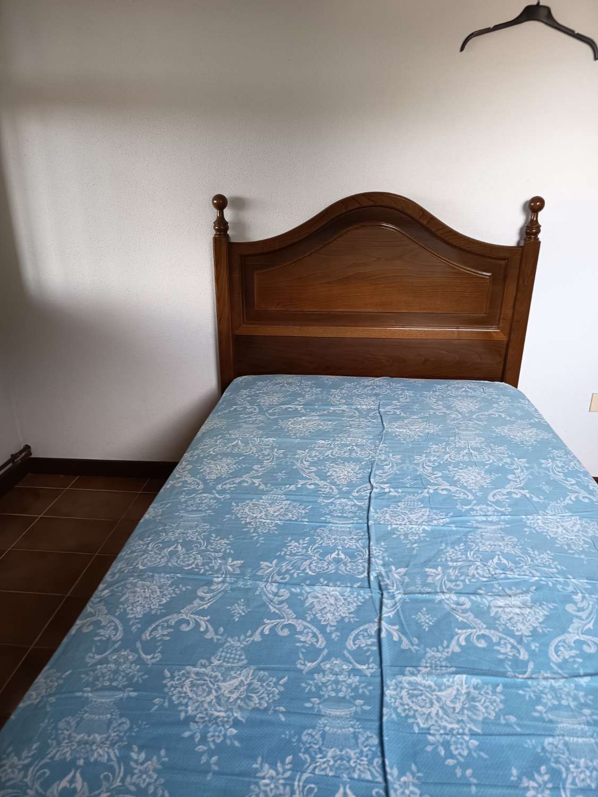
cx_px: 299
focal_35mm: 24
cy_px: 398
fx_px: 553
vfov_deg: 71.6
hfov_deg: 56.8
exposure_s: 1/25
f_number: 1.7
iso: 399
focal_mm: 5.24
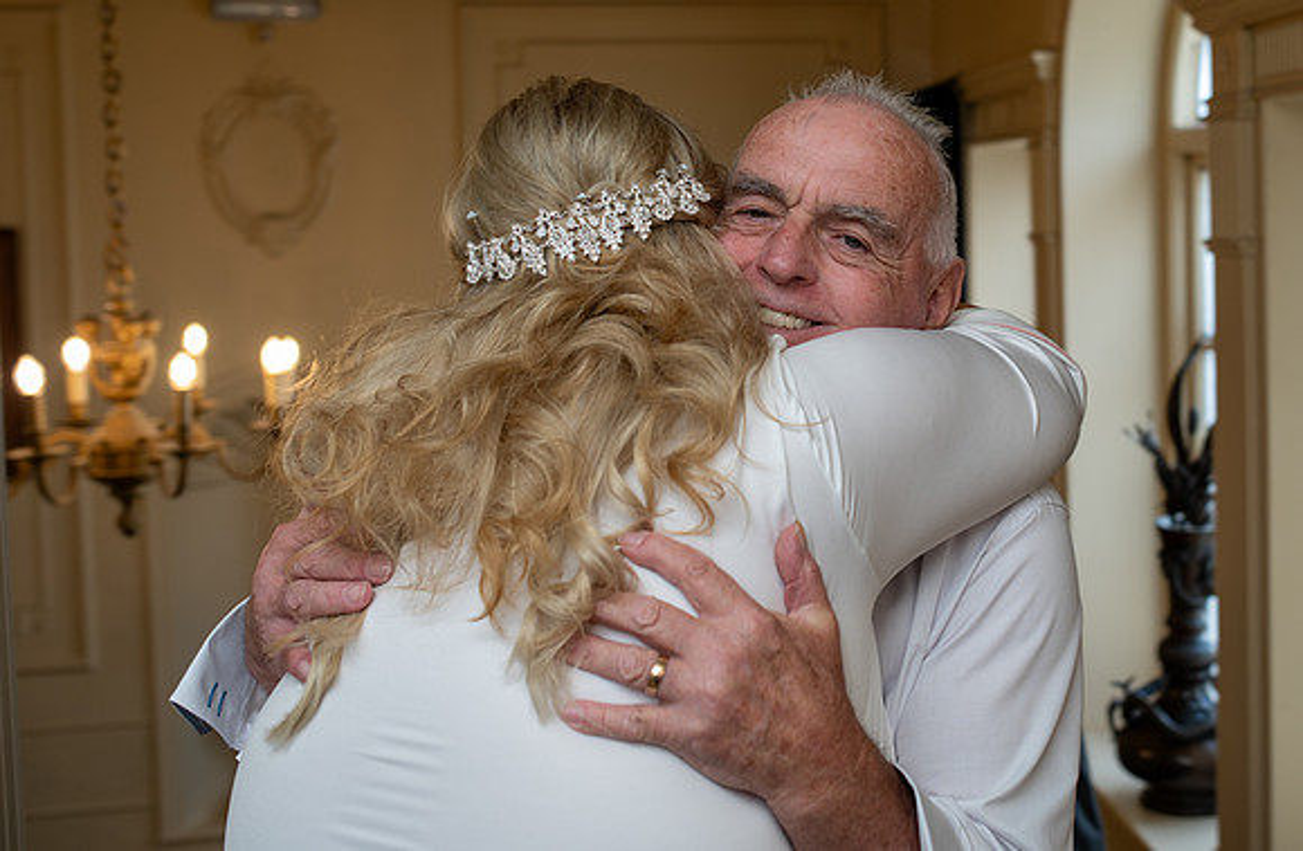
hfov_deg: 41.7
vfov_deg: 28.1
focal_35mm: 47
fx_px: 1687
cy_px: 274
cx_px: 868
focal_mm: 35
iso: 320
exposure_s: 1/100
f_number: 4
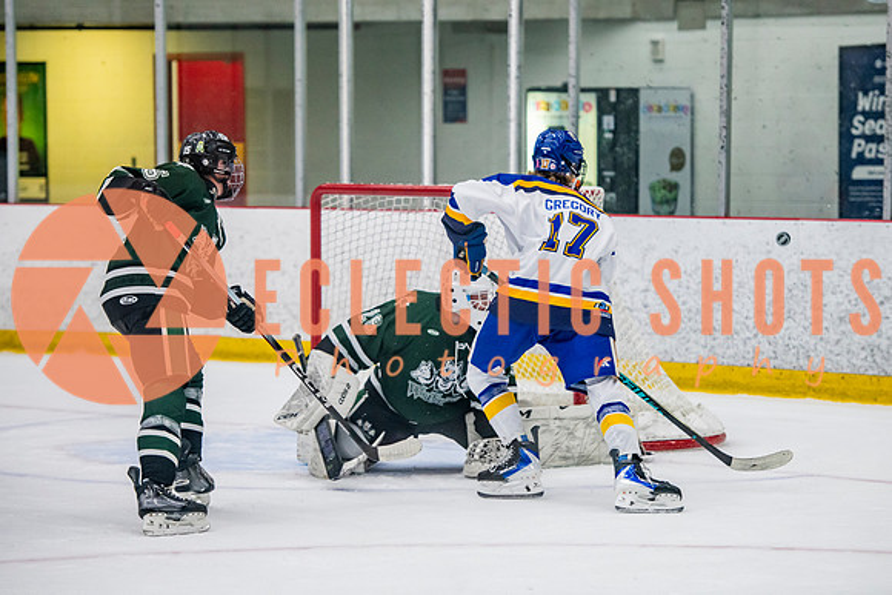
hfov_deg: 13.8
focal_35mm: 148
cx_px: 500
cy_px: 269
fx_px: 3678
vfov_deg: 9.3
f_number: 3.2
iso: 2000
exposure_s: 1/640
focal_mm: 125
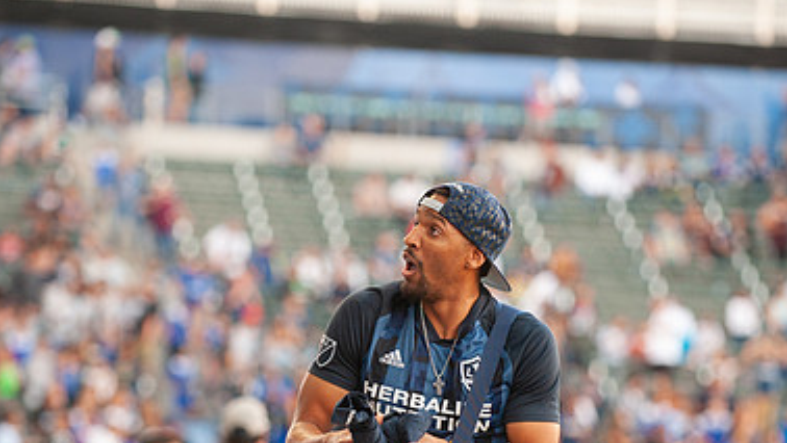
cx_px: 396
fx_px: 5031
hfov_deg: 8.9
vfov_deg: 5.0
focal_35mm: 241
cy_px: 376
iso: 1250
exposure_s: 1/320
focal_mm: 150
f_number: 2.8
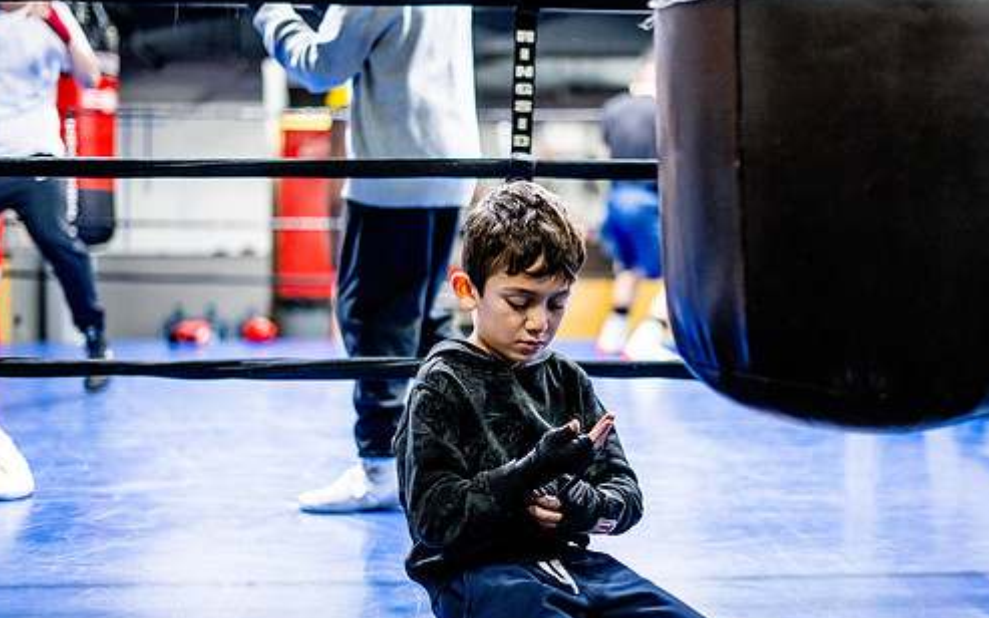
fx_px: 1617
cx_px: 560
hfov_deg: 34.0
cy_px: 300
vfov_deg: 21.6
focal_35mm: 60
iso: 3200
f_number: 1.8
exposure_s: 1/500
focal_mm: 50
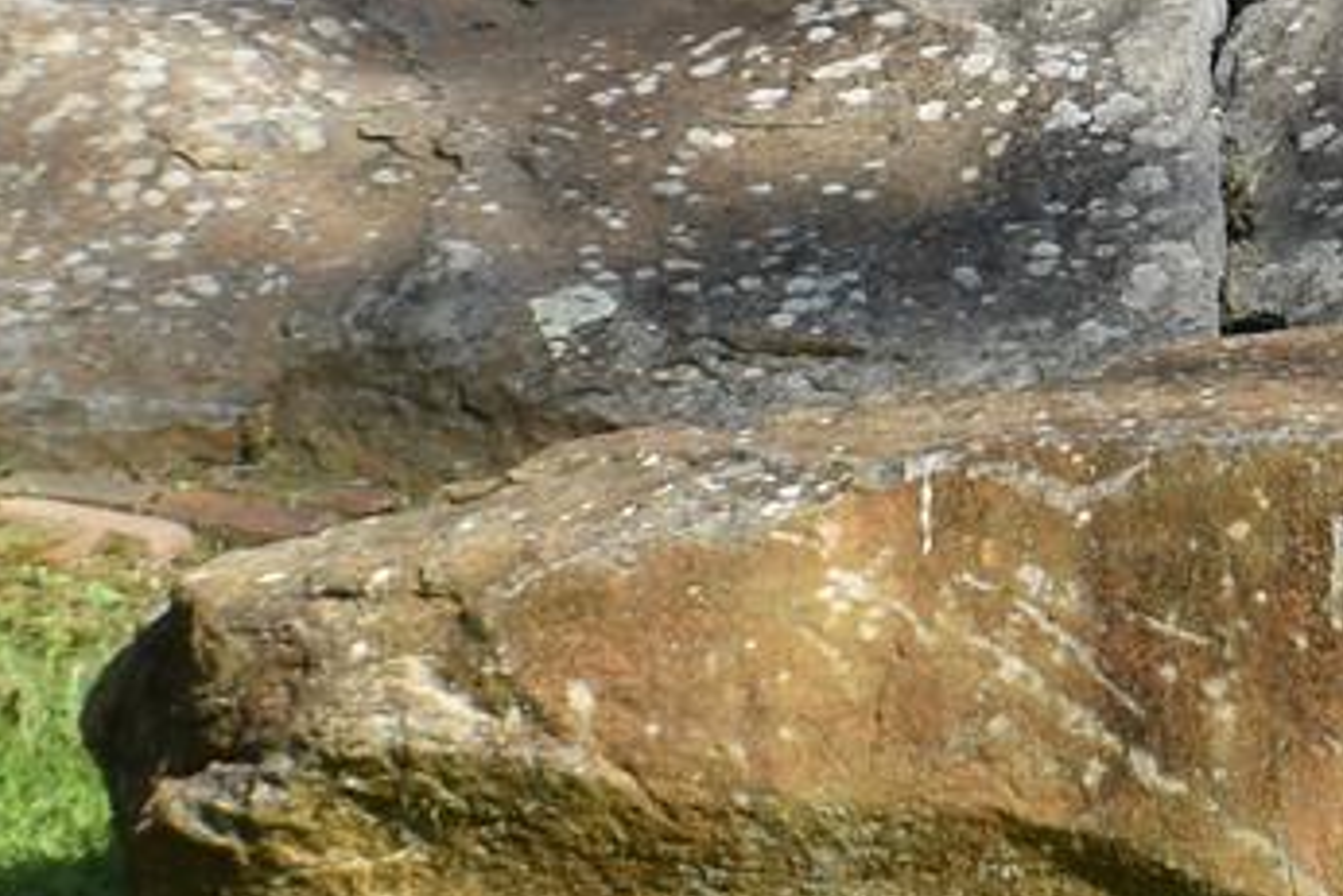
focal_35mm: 275
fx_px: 10261
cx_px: 1599
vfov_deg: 5.0
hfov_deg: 7.4
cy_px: -87
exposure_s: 1/250
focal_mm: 31
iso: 160
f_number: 8
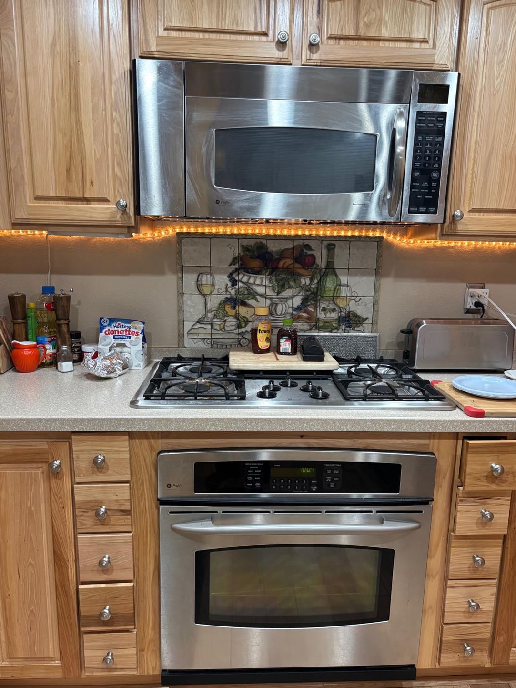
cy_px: 354
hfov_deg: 51.4
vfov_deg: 65.3
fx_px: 536
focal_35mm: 27
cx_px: 262
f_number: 1.6
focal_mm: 5.96
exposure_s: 1/60
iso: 160
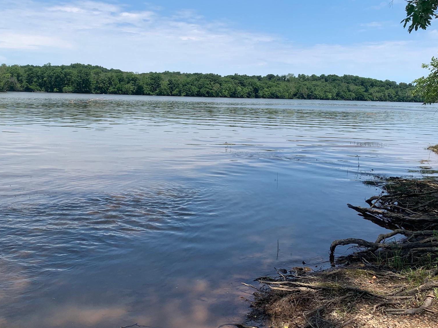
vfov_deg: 40.4
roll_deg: -1.0
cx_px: 210
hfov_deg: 52.6
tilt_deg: -2.0
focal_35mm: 35
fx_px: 443
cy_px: 119
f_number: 1.8
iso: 25
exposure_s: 1/2421
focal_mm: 4.25
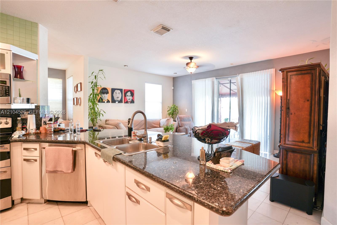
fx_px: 159
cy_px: 112
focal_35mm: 17
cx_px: 168
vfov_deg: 70.4
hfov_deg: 93.3
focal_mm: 17
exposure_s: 1/3
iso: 100
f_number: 7.1
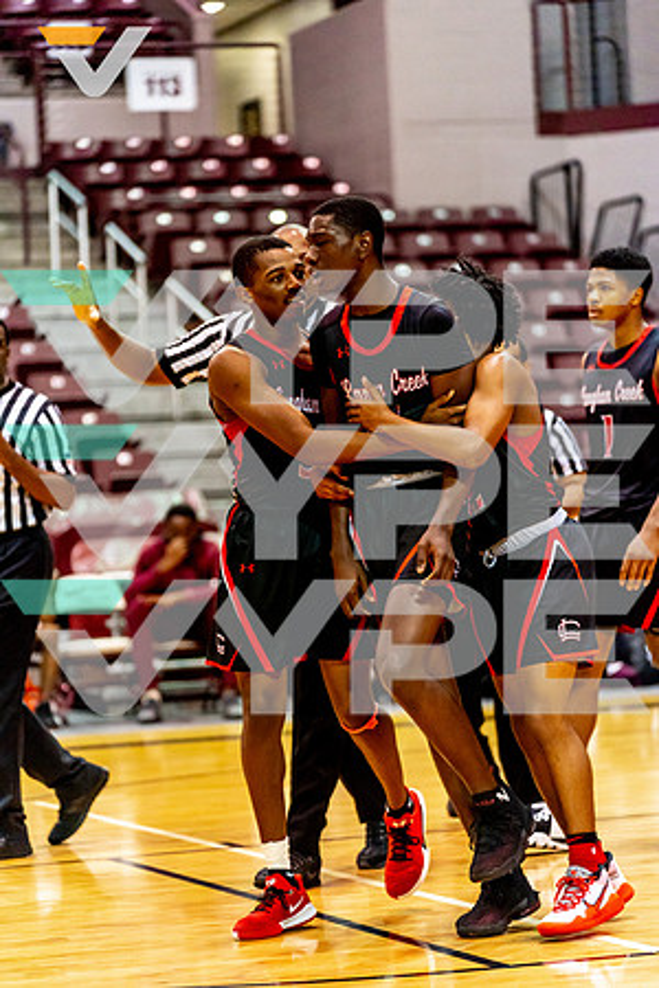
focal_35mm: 127
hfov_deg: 10.8
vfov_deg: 16.1
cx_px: 330
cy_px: 494
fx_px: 3487
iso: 3200
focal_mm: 127
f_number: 2.8
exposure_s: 1/1250
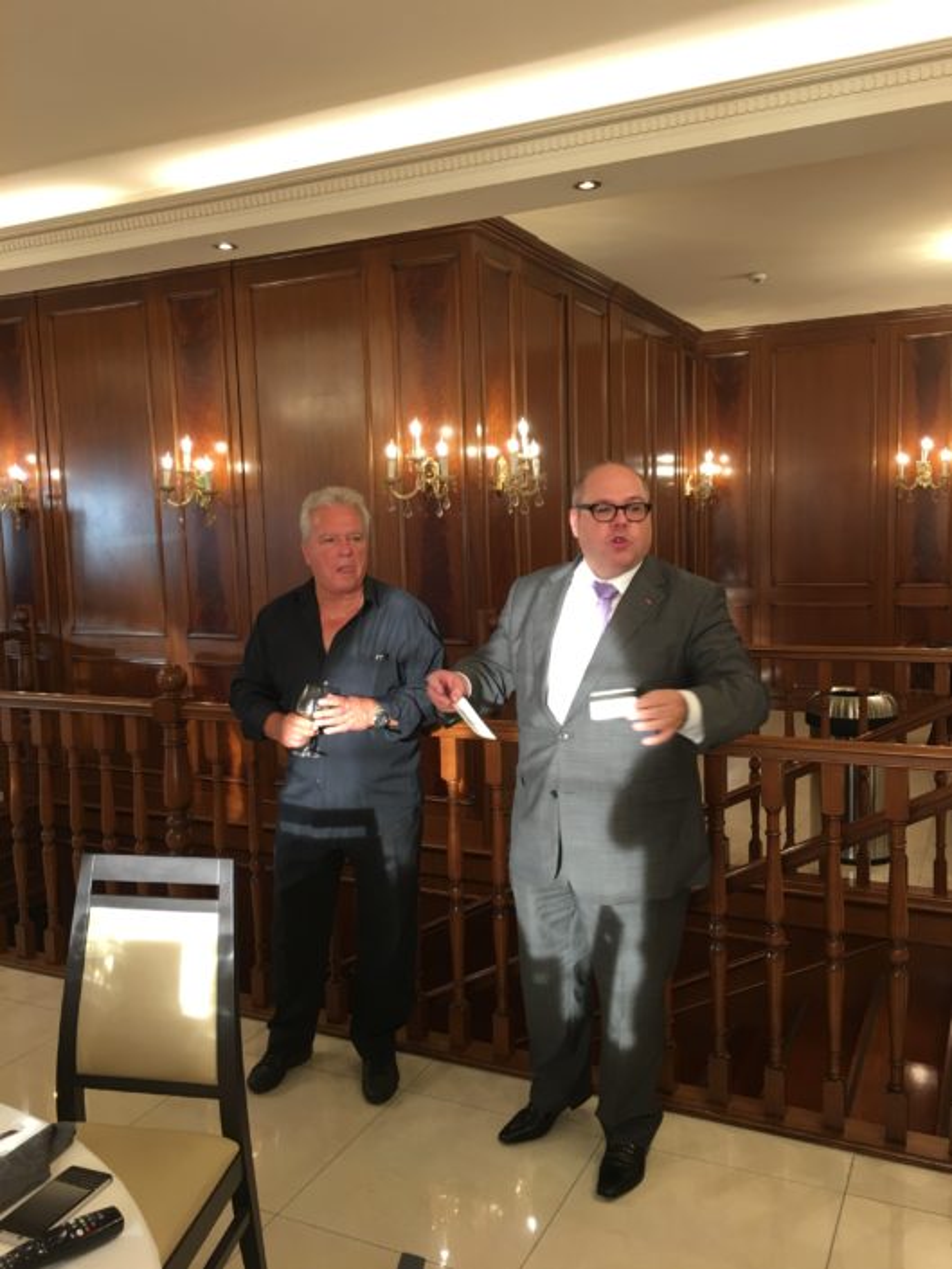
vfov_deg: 61.7
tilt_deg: -5.5
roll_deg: +3.0
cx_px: 476
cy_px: 634
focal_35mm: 29
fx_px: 1063
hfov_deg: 48.2
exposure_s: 1/17
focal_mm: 4.15
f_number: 2.2
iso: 40
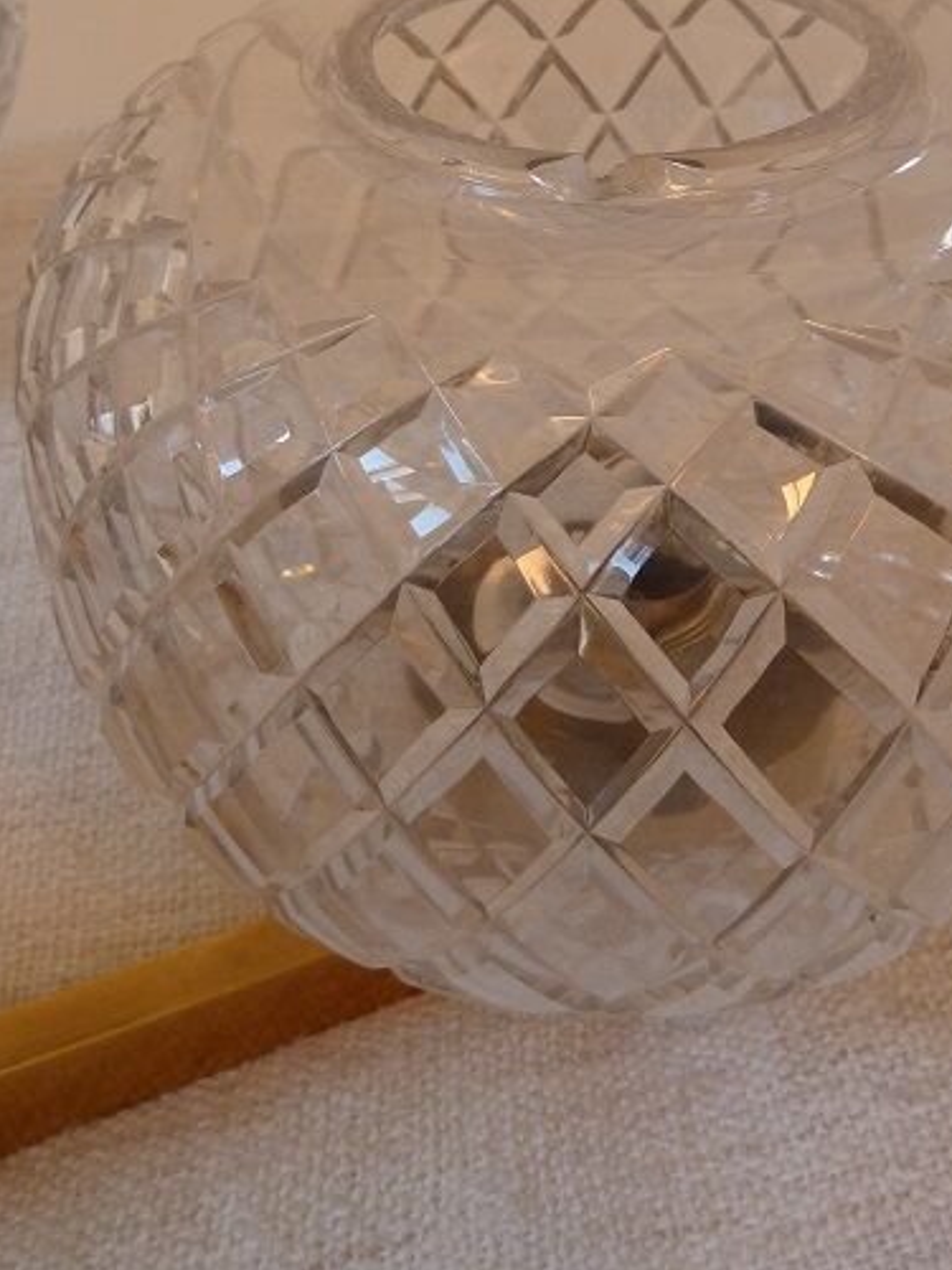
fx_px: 1467
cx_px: 574
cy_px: 259
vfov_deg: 44.6
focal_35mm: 40
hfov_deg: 35.8
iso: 200
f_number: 3.3
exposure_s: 1/30
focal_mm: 4.1
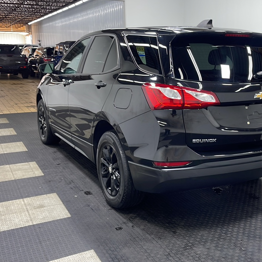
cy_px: 127
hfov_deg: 47.7
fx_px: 291
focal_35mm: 34
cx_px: 172
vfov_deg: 48.4
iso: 50
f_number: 1.6
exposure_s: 1/40
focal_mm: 5.1
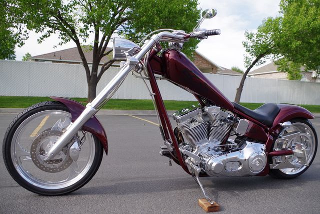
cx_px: 160
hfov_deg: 61.9
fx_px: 267
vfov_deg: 43.6
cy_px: 107
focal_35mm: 30
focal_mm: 20
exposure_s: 1/250
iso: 200
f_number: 5.6
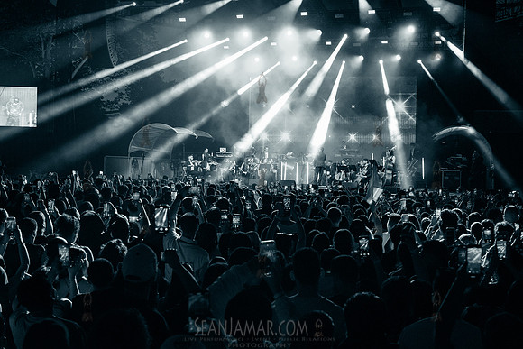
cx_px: 272
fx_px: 655
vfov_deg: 29.8
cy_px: 175
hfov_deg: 43.5
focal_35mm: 45
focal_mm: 42
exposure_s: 1/500
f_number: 4
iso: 5000
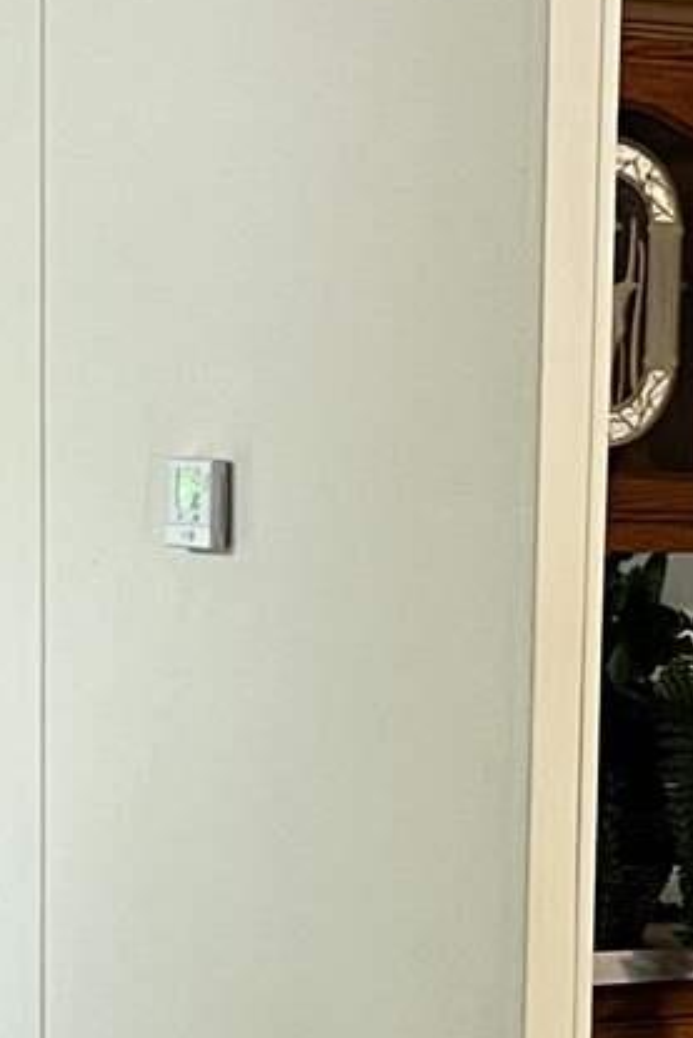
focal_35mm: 150
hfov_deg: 9.1
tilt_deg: -7.8
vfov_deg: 13.5
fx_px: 4327
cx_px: 633
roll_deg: -1.5
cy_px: 1083
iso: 100
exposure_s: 1/60
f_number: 1.5
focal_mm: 5.7
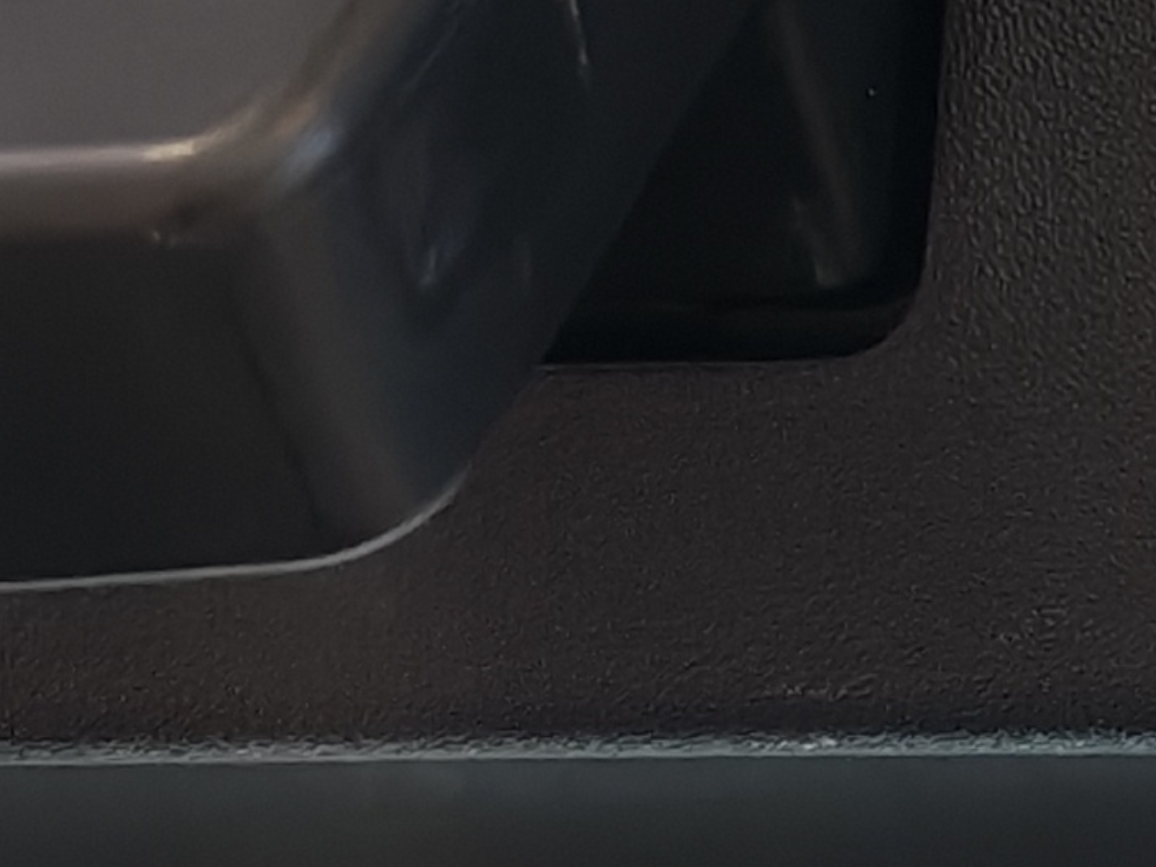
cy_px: -28
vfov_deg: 7.7
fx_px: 6412
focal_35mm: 192
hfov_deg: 9.2
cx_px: 2821
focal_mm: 6.12
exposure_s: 1/100
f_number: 1.9
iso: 211
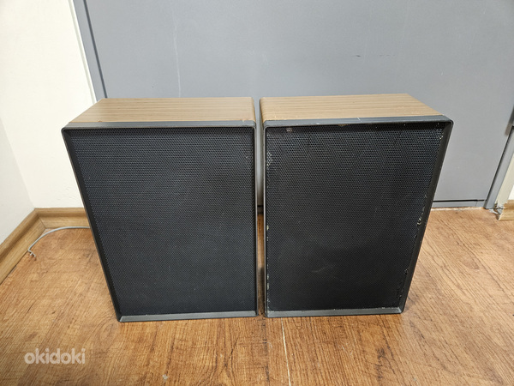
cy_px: 193
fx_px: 342
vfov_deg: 58.9
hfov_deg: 73.9
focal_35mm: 23
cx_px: 257
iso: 640
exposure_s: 1/25
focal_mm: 5.4
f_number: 1.8
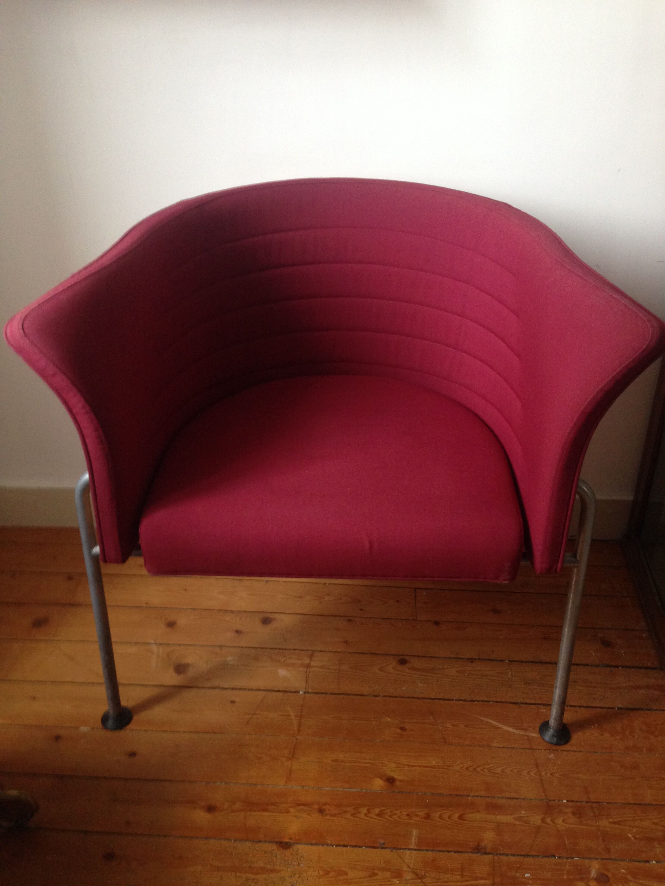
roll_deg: +0.0
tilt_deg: -27.8
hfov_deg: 42.9
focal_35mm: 33
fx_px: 845
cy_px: 443
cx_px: 332
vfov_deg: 55.4
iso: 160
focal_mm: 4.12
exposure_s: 1/20
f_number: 2.4
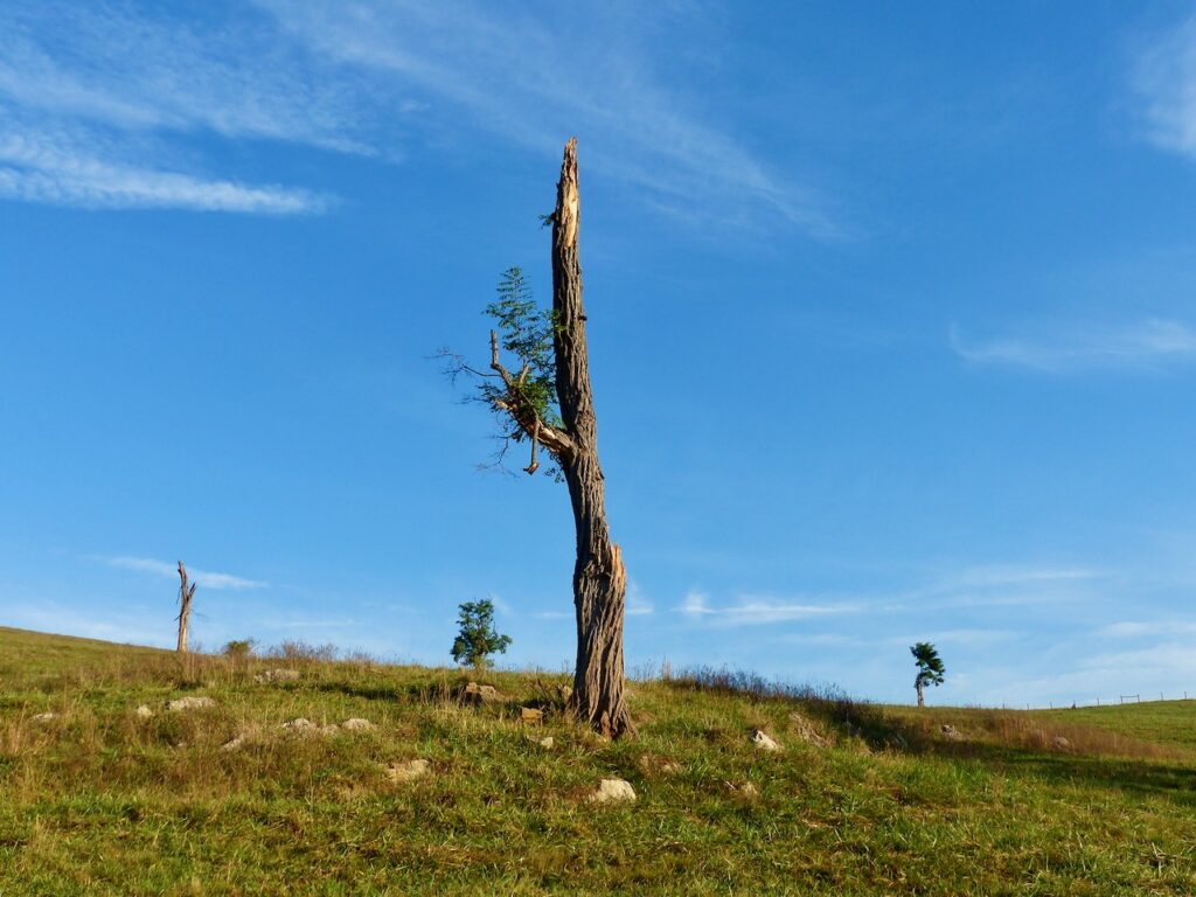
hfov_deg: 51.4
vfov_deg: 39.7
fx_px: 1244
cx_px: 598
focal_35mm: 36
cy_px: 448
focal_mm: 6.4
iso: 100
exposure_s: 1/500
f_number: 4
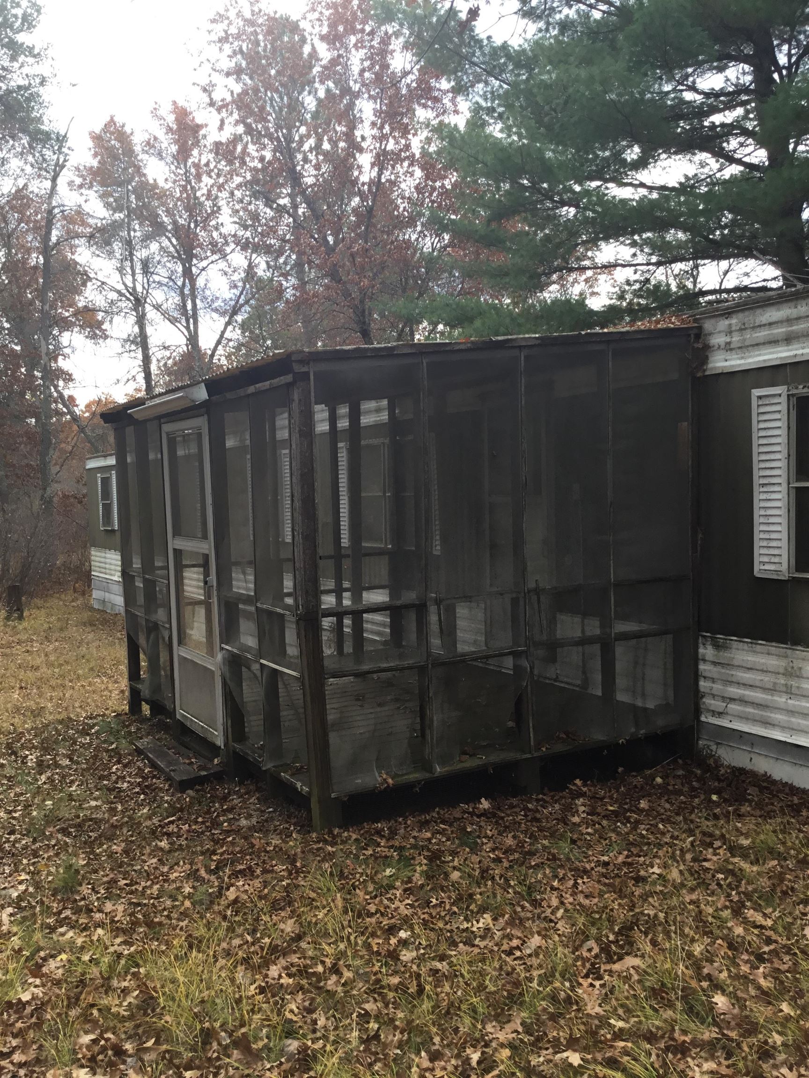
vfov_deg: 58.4
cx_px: 404
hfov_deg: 45.4
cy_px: 539
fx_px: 966
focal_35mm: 31
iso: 25
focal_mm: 3.3
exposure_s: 1/143
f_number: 2.4
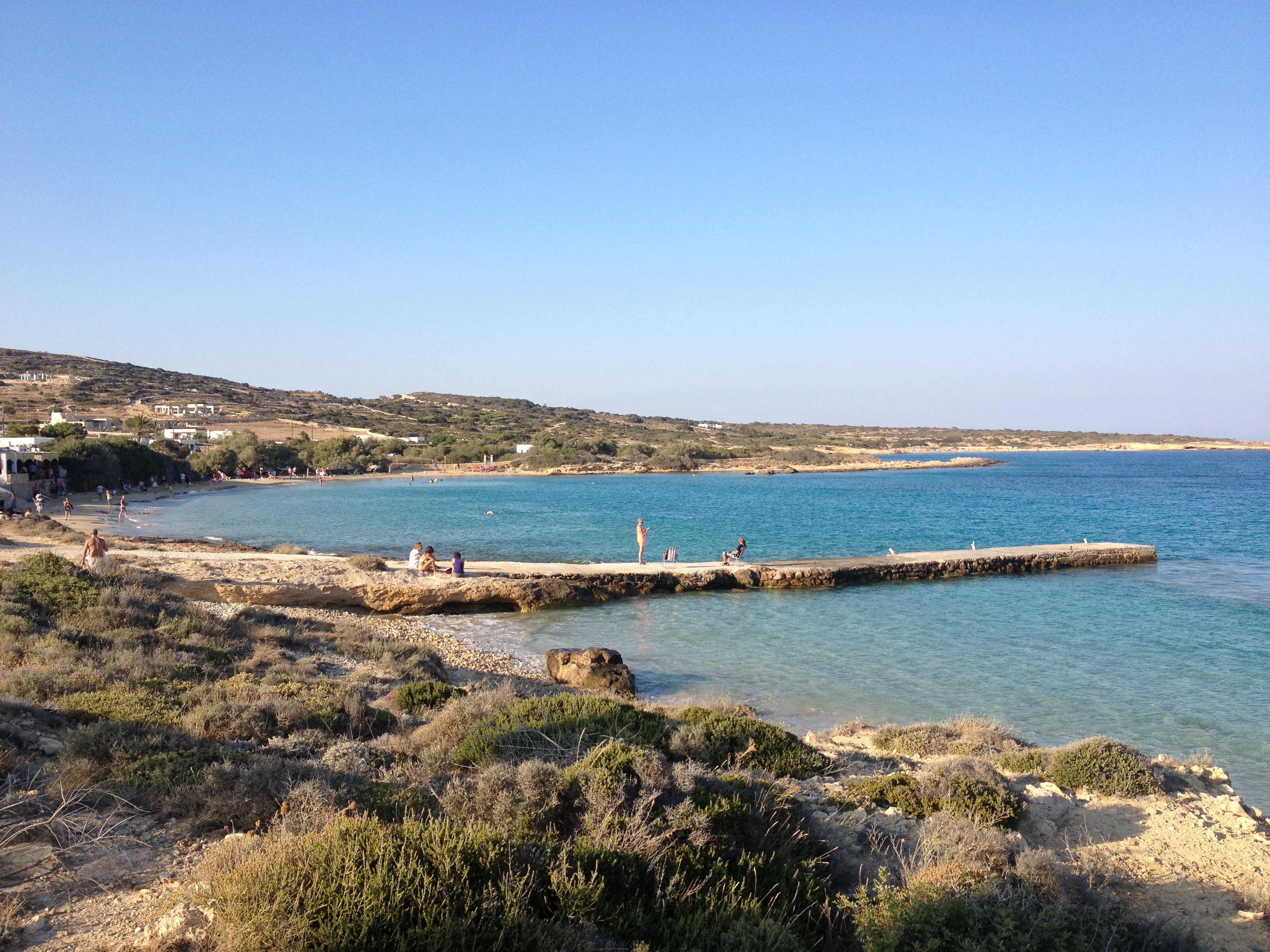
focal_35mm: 35
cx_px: 635
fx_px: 1284
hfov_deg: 52.6
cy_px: 476
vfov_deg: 40.7
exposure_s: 1/1022
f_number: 2.4
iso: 50
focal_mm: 4.28
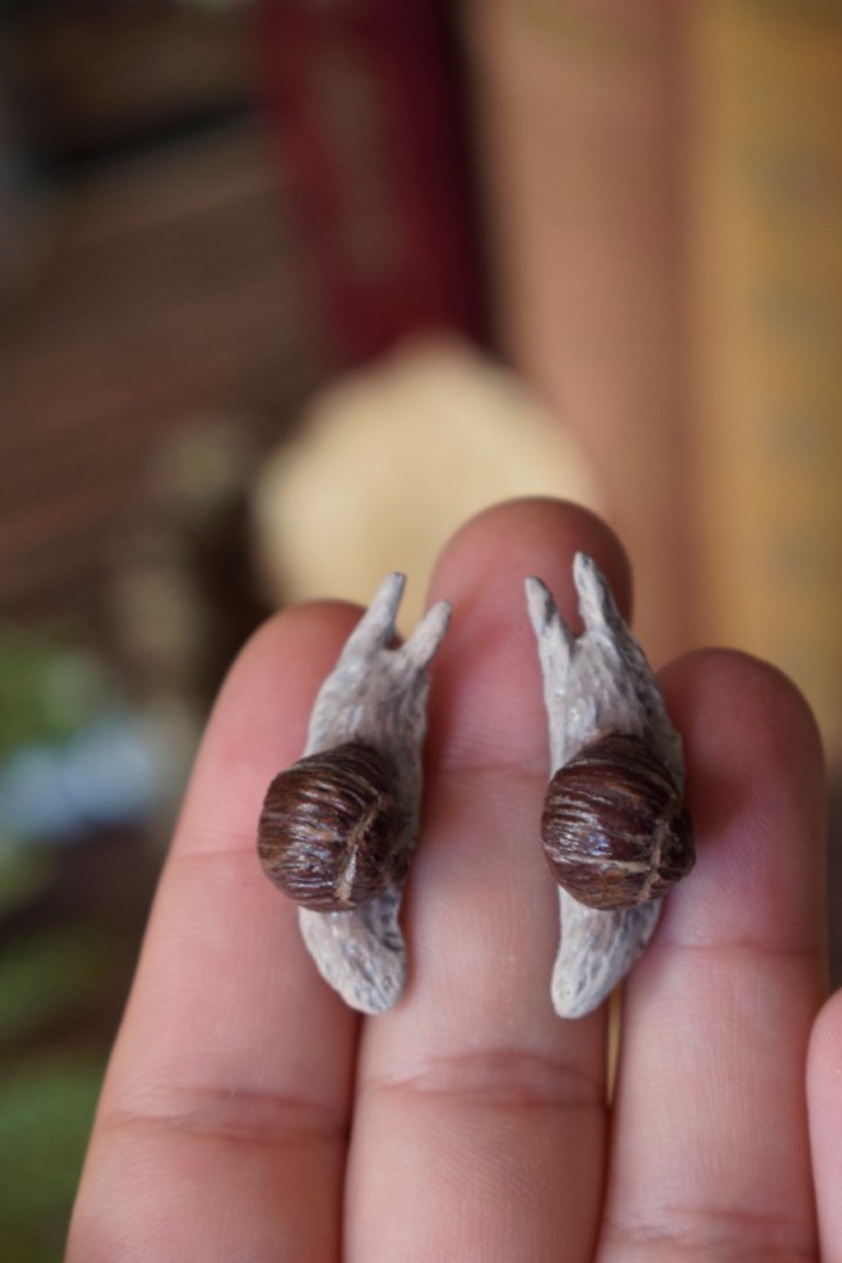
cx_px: 498
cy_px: 742
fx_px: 3706
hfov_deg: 13.0
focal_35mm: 106
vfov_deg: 19.3
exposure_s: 1/60
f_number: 5.6
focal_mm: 55
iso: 900
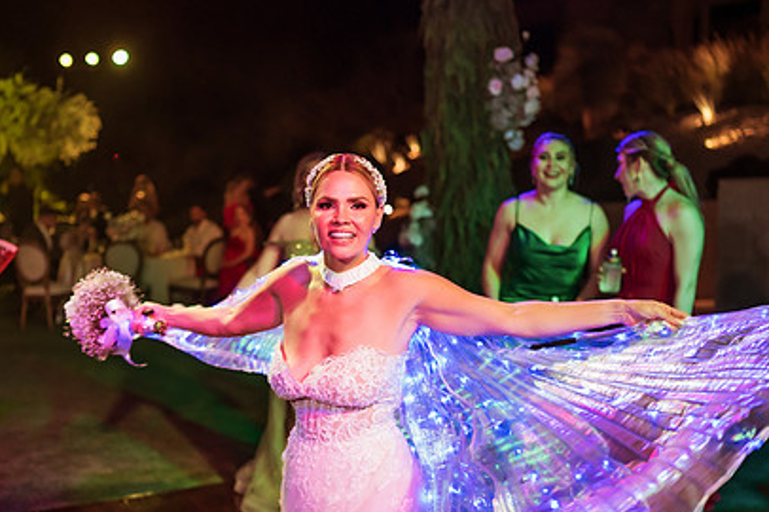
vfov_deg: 26.9
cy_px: 313
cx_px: 318
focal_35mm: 50
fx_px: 1067
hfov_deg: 39.5
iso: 1600
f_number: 1.8
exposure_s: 1/400
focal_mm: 35
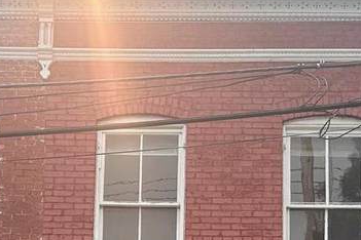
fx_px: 912
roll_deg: -1.4
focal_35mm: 91
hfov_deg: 22.4
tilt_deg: +11.0
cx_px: 168
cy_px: 350
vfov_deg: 14.1
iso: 80
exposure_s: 1/1433
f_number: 1.78
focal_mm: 6.86
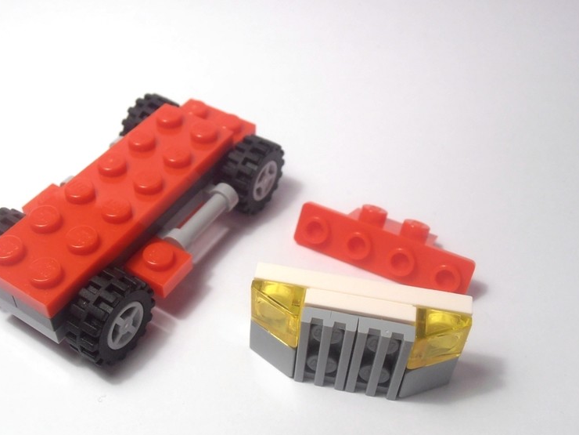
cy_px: 214
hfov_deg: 41.9
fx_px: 753
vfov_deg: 32.2
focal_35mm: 45
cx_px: 240
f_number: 3.9
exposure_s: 1/80
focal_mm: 6.61
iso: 80
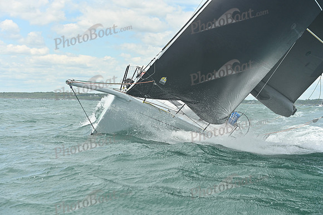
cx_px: 162
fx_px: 628
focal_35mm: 70
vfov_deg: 19.5
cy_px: 108
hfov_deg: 28.8
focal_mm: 70
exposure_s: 1/1250
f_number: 6.3
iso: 250
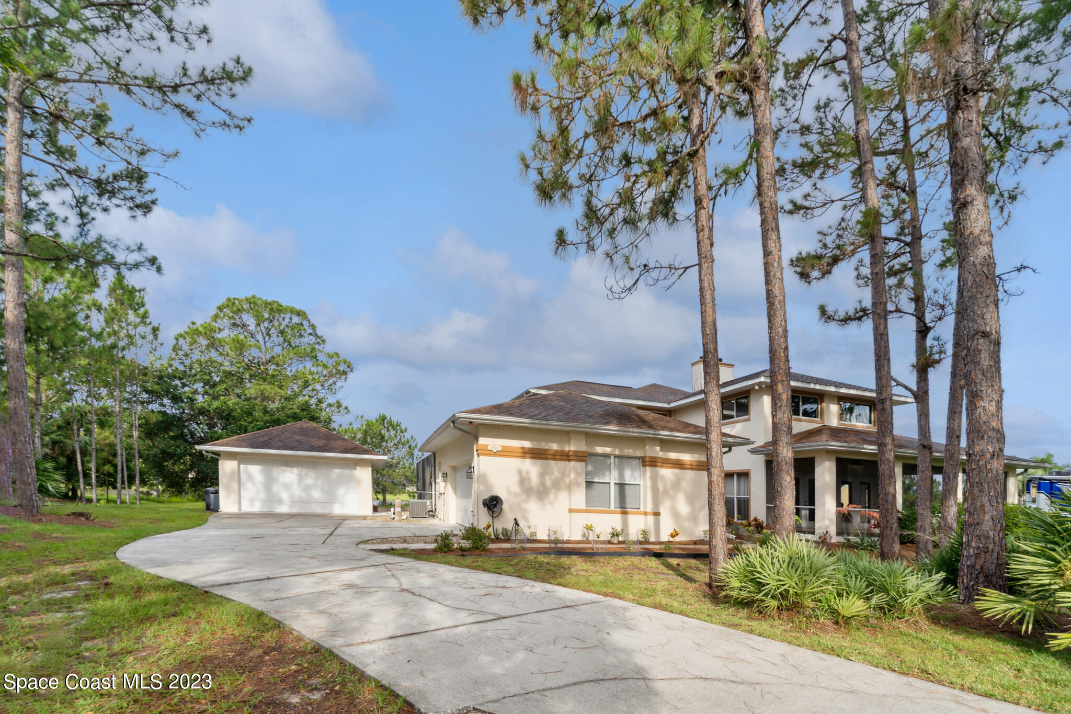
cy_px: 357
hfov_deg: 90.0
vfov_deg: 67.4
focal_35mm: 18
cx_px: 536
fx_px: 535
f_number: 11
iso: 100
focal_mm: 18
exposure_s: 1/60
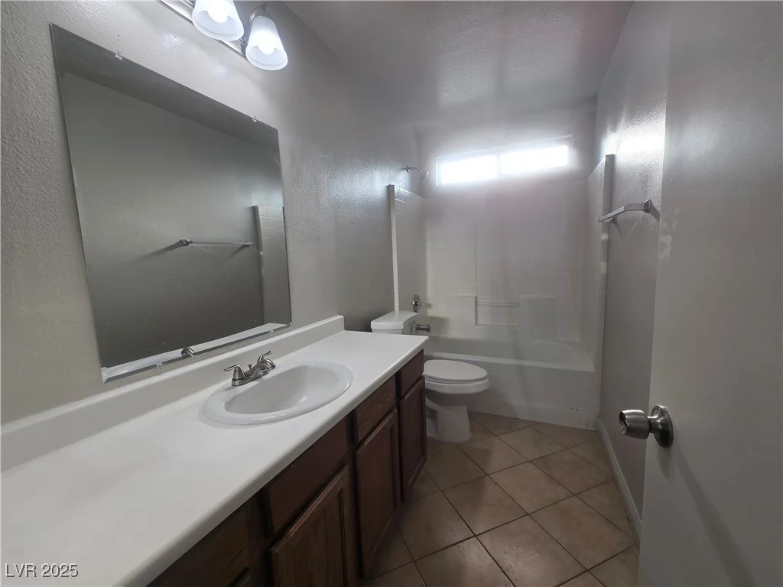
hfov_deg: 106.2
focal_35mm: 13
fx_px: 294
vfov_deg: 89.9
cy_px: 294
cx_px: 392
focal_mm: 2.2
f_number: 2.2
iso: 50
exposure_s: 1/128
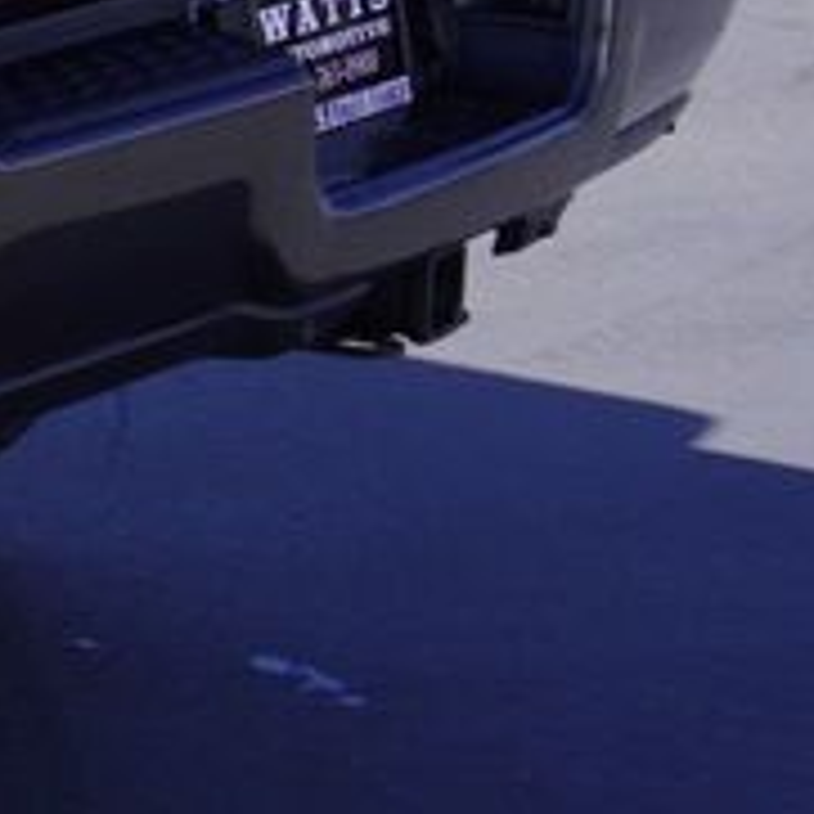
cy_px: -121
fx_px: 3831
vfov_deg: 11.9
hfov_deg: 10.1
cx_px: -1304
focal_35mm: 144
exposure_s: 1/125
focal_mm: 20
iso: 100
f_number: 9
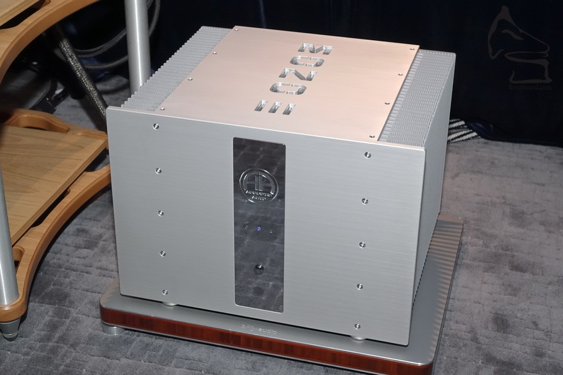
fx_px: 1001
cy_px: 188
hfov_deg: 31.4
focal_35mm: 64
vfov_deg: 21.2
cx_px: 282
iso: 1600
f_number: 4
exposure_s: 1/125
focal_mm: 23.32
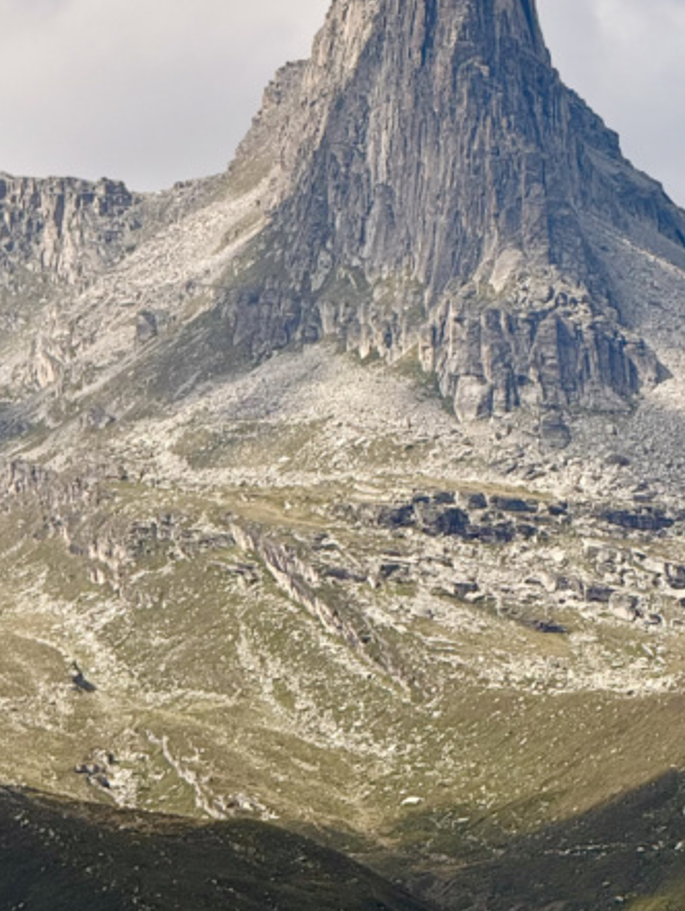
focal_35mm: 278
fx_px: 7328
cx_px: 382
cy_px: 130
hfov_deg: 5.4
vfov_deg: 7.1
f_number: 2.8
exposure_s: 1/2817
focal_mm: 15.66
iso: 50
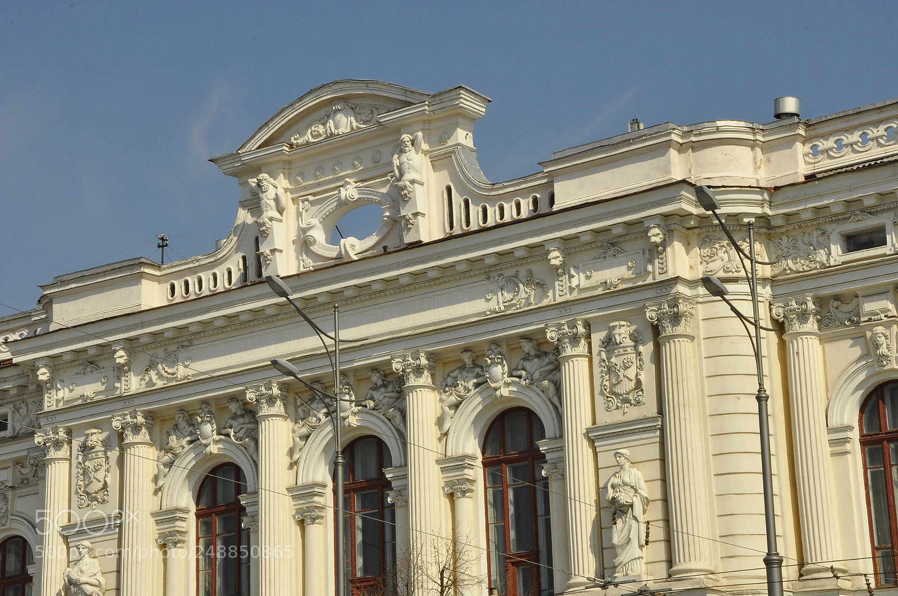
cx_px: 449
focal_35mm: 93
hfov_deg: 21.9
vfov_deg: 14.7
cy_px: 298
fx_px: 2317
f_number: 25
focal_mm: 62
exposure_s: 1/125
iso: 320
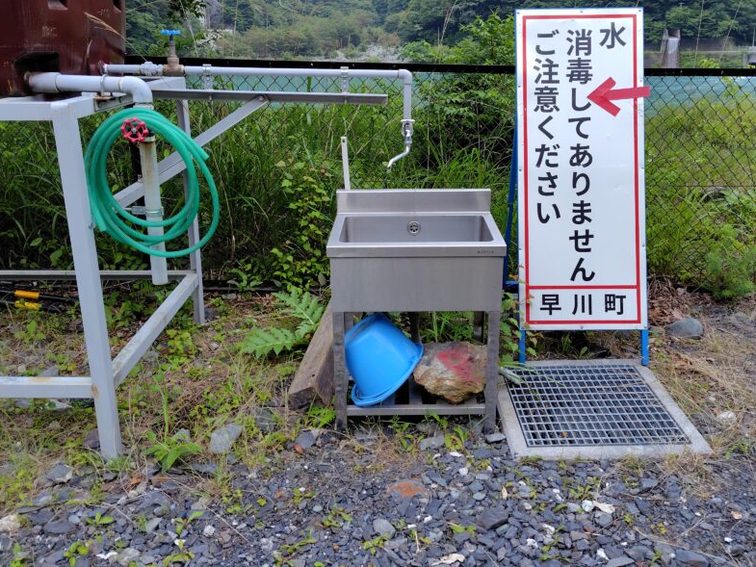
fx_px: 655
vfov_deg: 46.7
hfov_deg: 59.9
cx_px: 406
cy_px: 245
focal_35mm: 30
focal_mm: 5.6
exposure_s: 1/120
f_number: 1.9
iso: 218
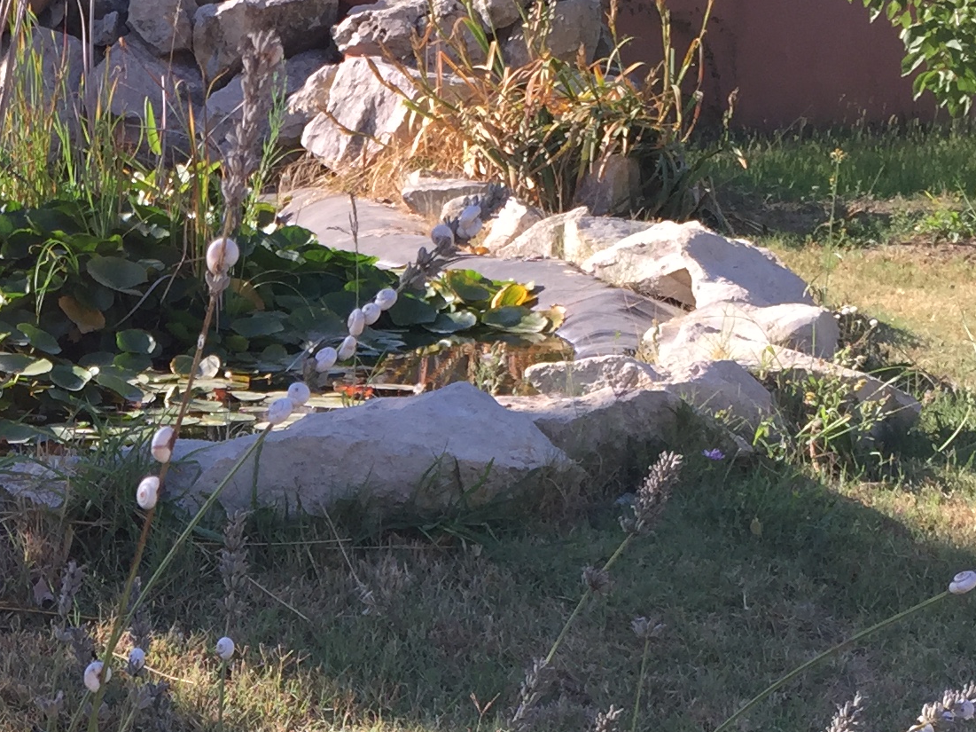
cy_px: 692
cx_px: 6
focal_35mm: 86
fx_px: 2424
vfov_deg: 16.9
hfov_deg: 22.0
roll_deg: +0.1
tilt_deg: -14.2
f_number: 2.2
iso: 32
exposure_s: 1/682
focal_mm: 4.15
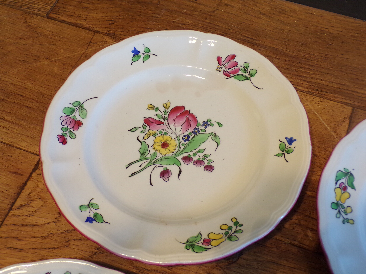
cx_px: 183
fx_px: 444
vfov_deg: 34.3
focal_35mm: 42
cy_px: 137
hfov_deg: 44.8
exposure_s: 1/34
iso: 200
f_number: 3.4
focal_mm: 7.6
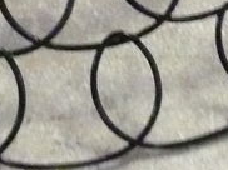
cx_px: 56
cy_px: -198
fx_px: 1013
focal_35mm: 154
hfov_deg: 12.8
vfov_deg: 8.9
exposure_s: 1/4
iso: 800
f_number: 2.8
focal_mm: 4.6
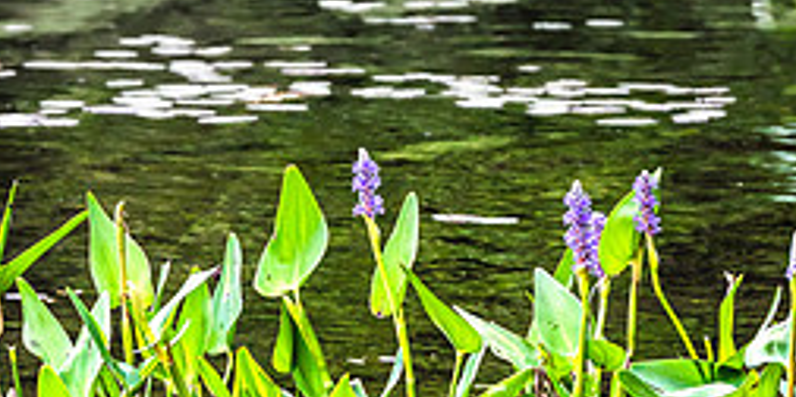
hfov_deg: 3.2
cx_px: 222
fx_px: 14078
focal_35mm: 685
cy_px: 374
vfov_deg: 1.6
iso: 400
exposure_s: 1/125
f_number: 10
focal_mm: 183
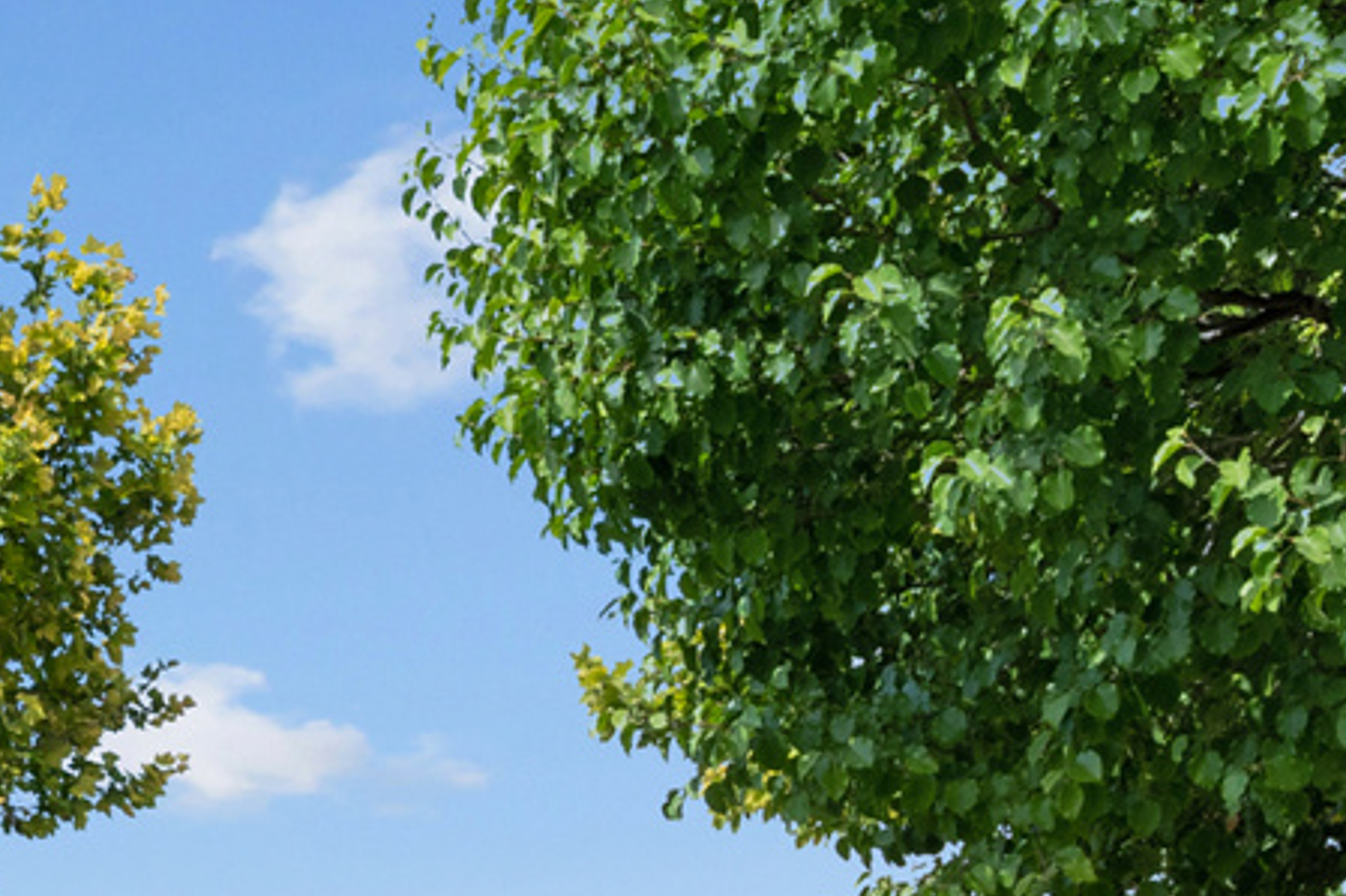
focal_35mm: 107
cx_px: -836
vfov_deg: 11.4
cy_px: 1871
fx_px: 4009
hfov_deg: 16.8
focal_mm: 23.5
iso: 250
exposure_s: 1/160
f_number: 8
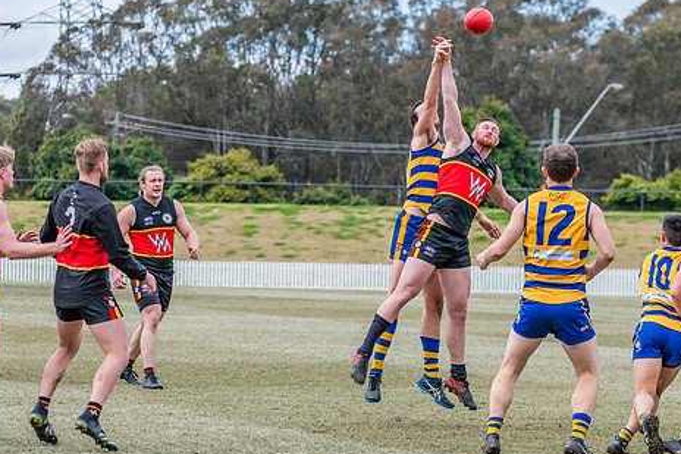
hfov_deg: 9.9
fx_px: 3933
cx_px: 457
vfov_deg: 6.6
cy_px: 256
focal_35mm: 208
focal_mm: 150
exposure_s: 1/1600
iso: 800
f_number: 6.3
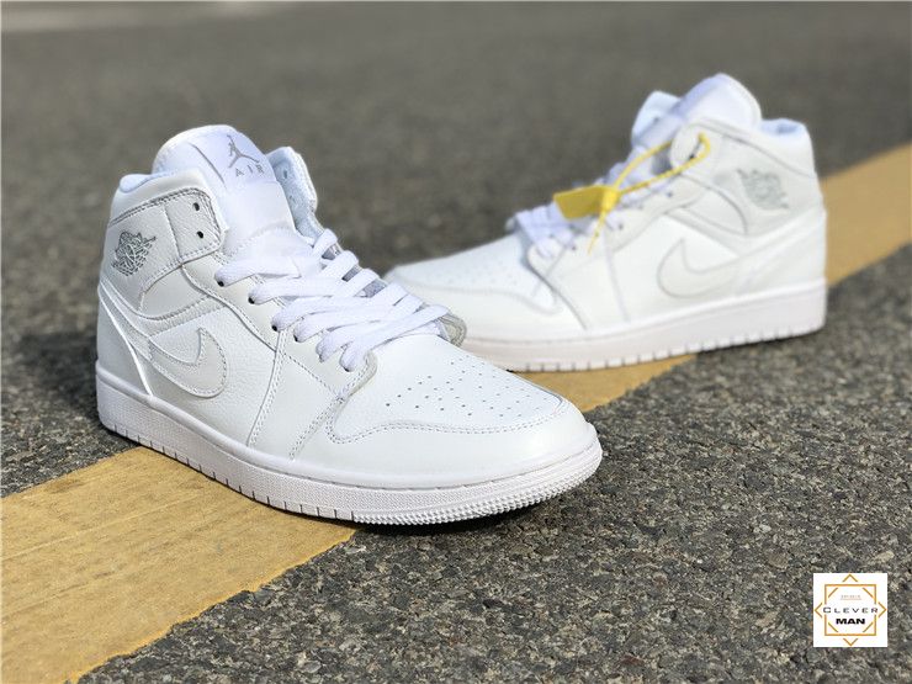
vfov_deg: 28.0
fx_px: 1370
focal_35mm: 52
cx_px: 456
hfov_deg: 36.8
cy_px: 342
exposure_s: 1/1779
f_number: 2.4
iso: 16
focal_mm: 6
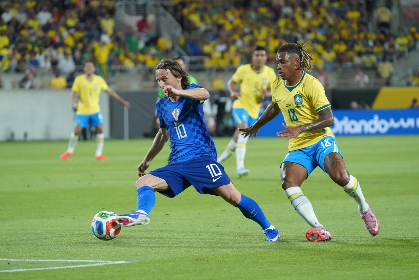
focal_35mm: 309
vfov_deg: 4.4
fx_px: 3596
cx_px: 210
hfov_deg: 6.7
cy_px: 140
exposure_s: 1/800
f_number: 6.3
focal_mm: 309
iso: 6400
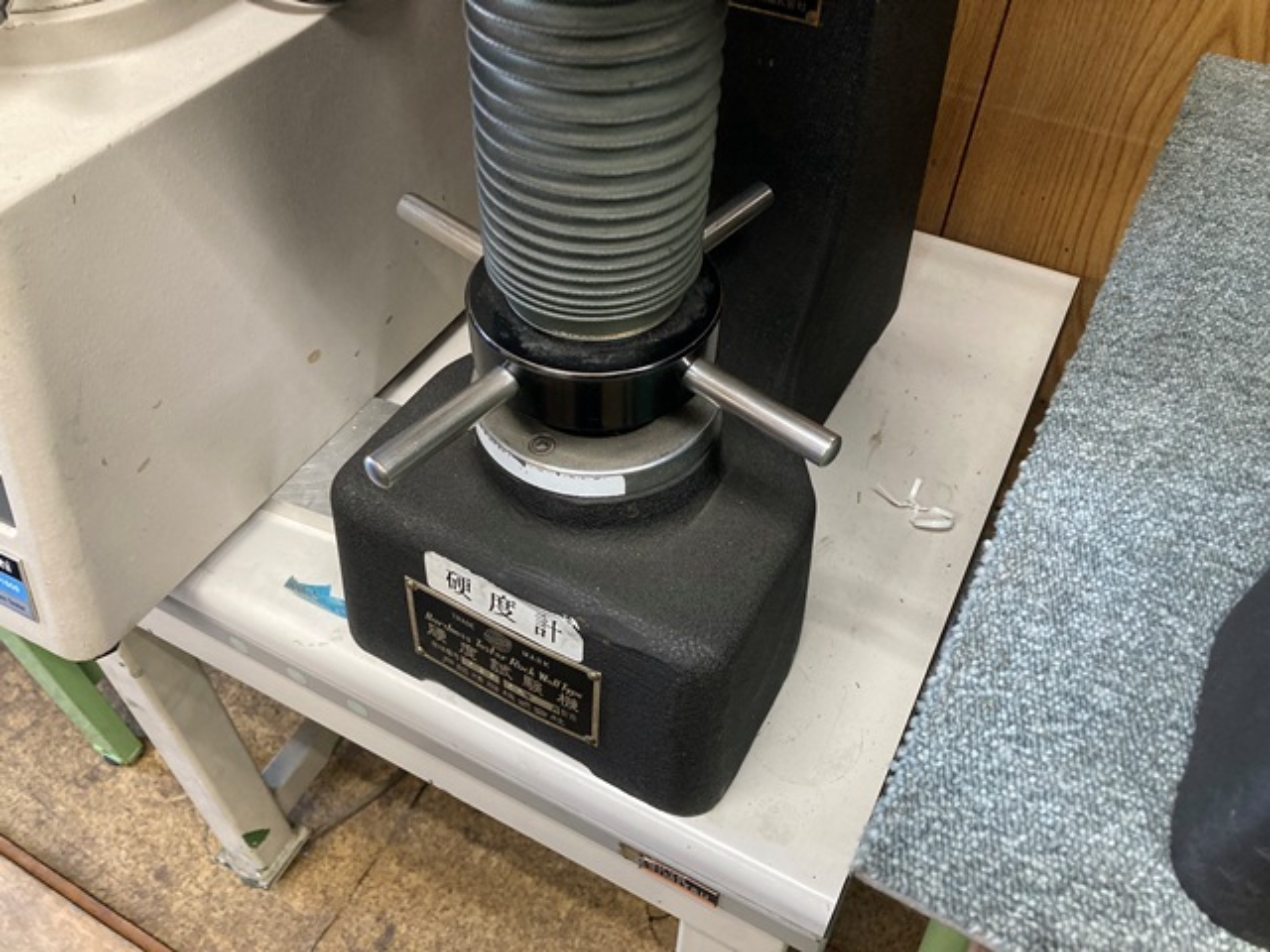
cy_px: 476
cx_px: 635
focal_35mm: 28
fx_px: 1027
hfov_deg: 63.4
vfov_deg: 49.7
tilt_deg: -49.4
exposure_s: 1/60
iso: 200
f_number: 1.8
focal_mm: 3.99
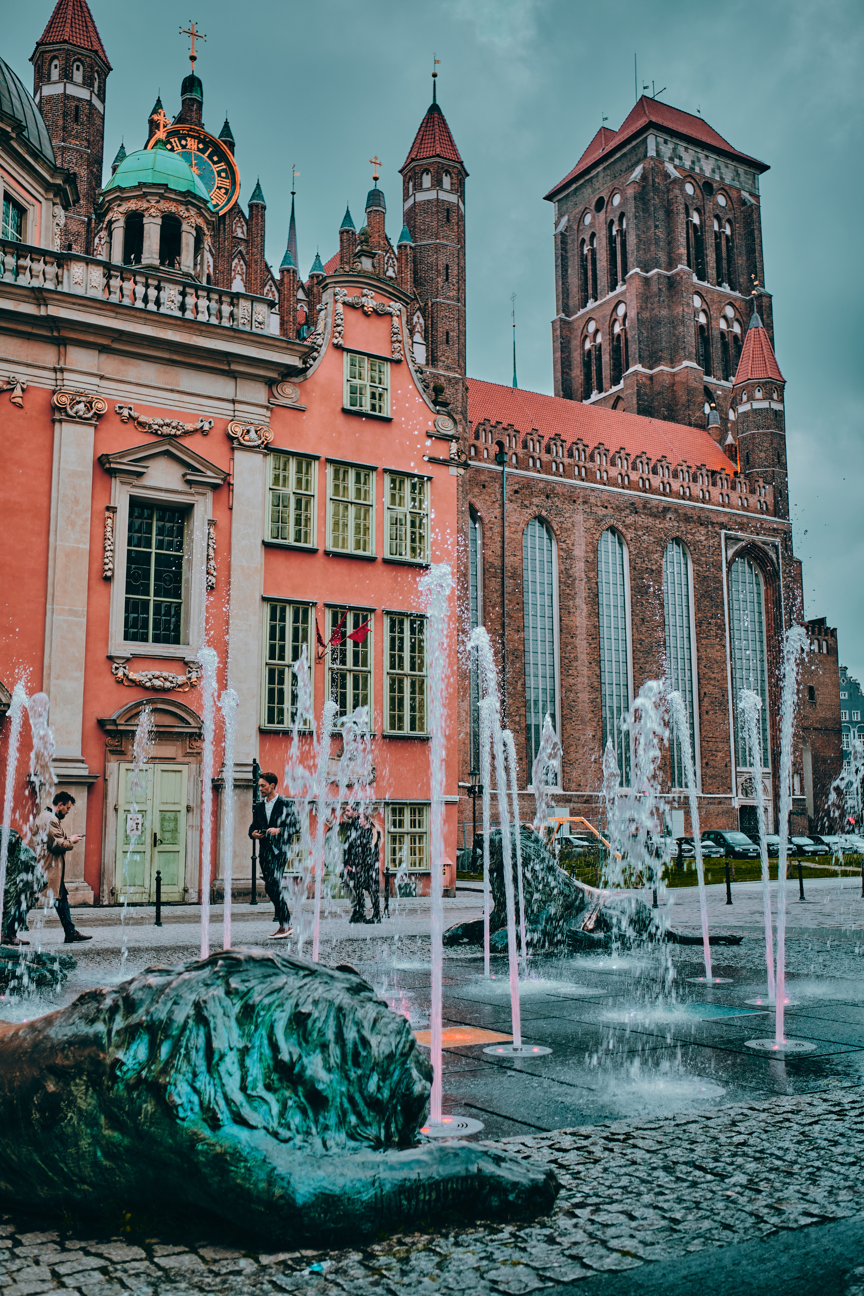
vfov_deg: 54.4
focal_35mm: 35
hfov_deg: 37.9
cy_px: 648
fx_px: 1260
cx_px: 432
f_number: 2
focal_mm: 23
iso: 200
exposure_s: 1/160
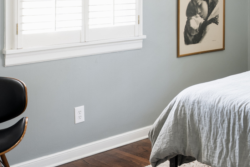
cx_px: 265
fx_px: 509
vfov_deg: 17.9
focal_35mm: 73
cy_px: -17
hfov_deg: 25.8
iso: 100
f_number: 6.3
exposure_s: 4
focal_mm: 25.1
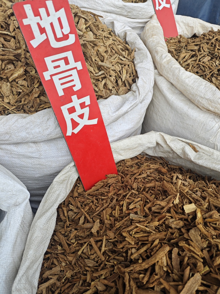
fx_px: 203
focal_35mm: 24
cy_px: 147
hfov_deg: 56.8
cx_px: 110
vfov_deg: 71.6
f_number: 1.6
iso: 50
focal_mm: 5.84
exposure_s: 1/732
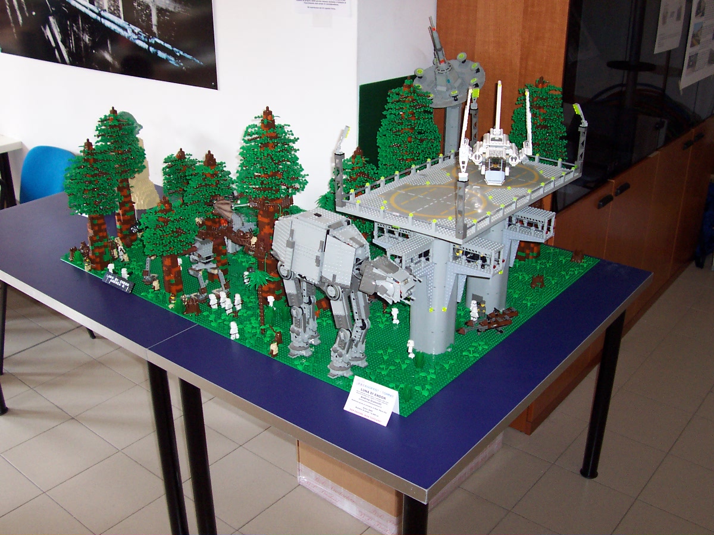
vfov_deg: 38.7
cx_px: 357
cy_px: 268
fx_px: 763
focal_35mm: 37
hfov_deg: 50.1
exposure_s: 1/60
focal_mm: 5.6
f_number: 2.8
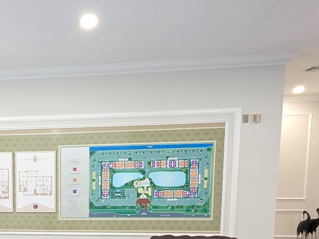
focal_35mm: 36
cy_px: 221
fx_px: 332
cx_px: 10
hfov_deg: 44.7
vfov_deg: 36.8
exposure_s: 1/60
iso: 250
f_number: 1.9
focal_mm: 2.2
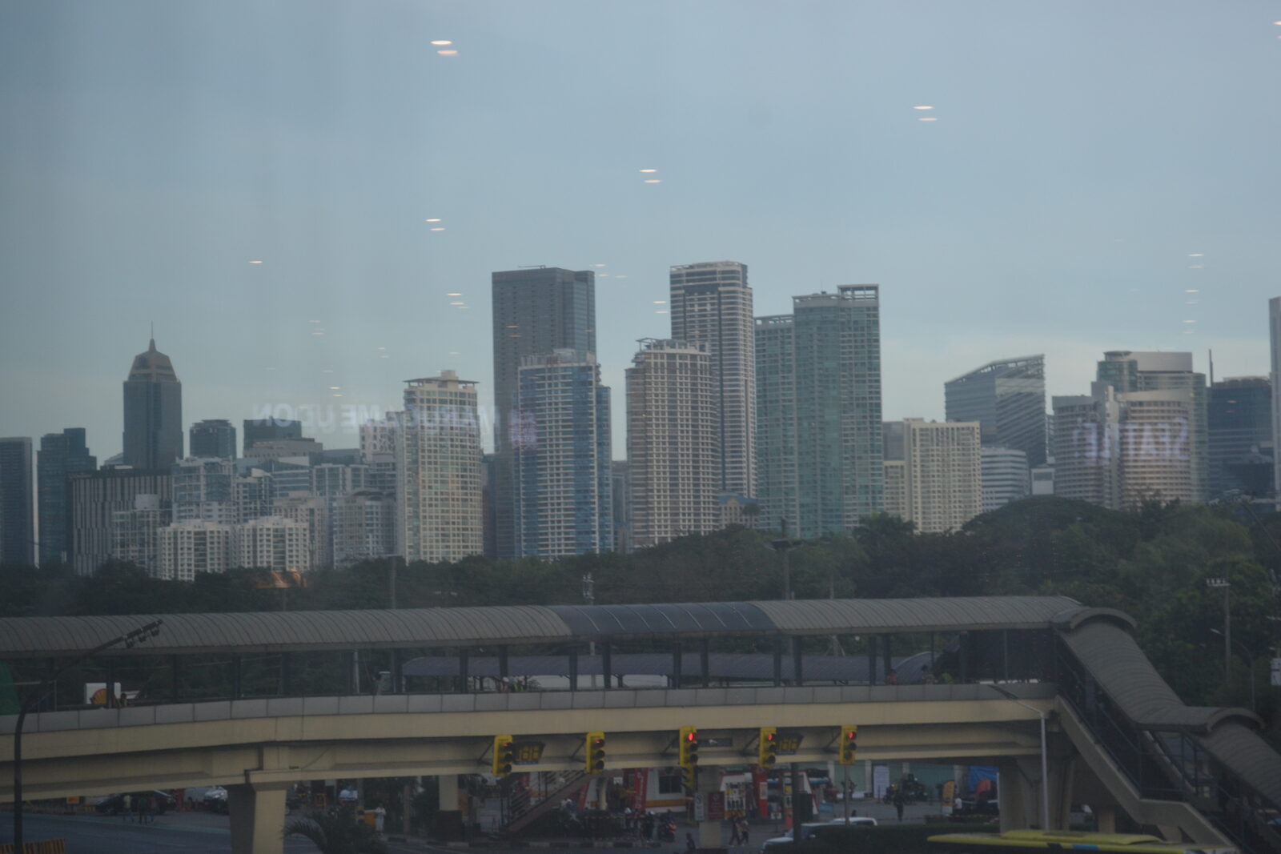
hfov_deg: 24.6
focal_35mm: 82
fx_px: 2936
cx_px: 640
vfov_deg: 16.6
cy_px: 427
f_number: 5.6
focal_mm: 55
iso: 180
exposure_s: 1/125
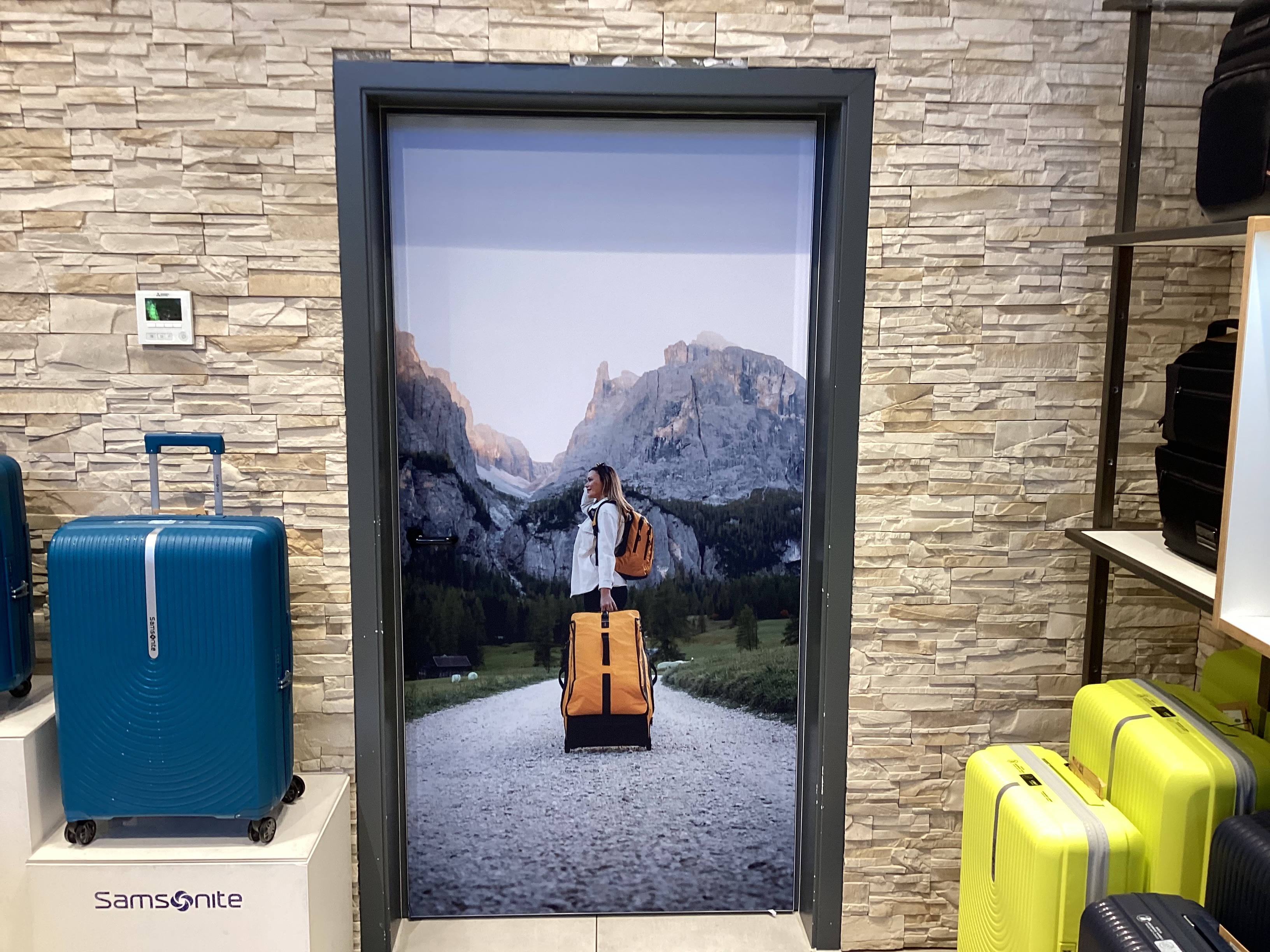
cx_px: 635
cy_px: 476
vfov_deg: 45.4
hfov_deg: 58.4
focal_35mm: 31
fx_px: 1137
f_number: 2.4
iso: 100
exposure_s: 1/50
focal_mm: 3.3
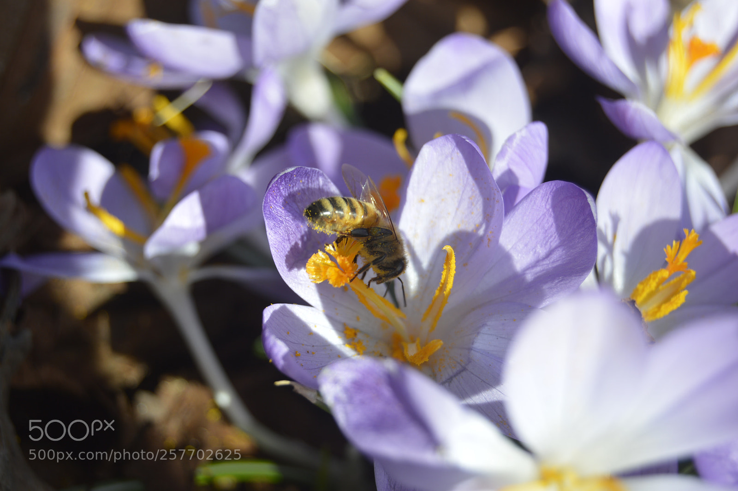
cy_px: 246
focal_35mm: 82
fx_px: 1690
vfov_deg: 16.5
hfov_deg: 24.6
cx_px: 369
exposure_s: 1/200
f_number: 7.1
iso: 100
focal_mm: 55
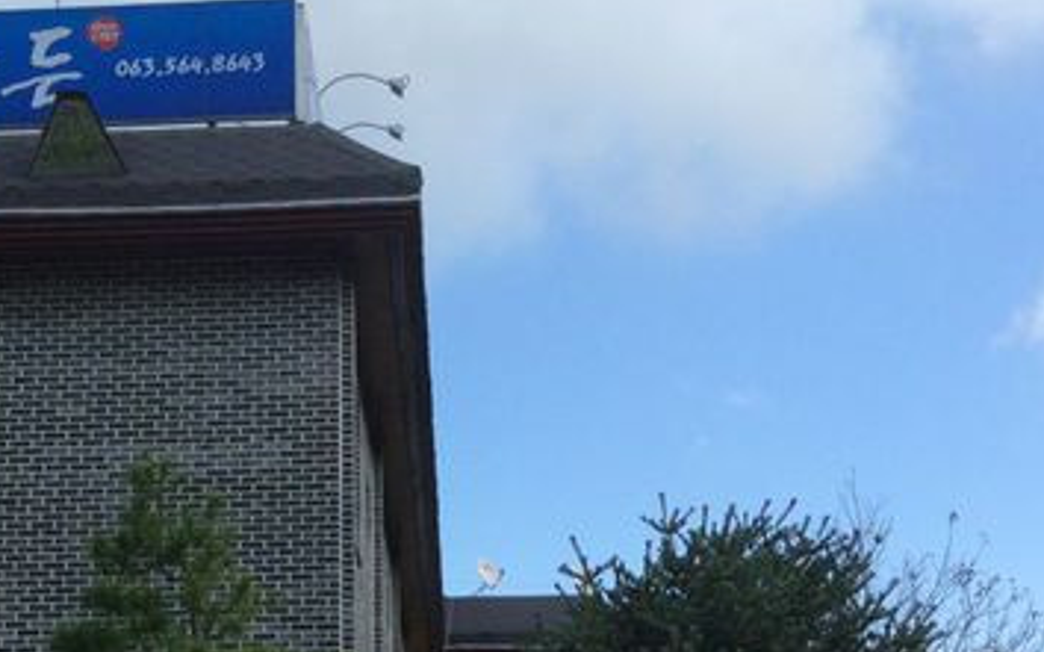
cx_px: 282
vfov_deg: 18.5
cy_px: 602
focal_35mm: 69
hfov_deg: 29.4
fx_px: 1963
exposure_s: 1/1217
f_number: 2.4
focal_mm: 3.3
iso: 32
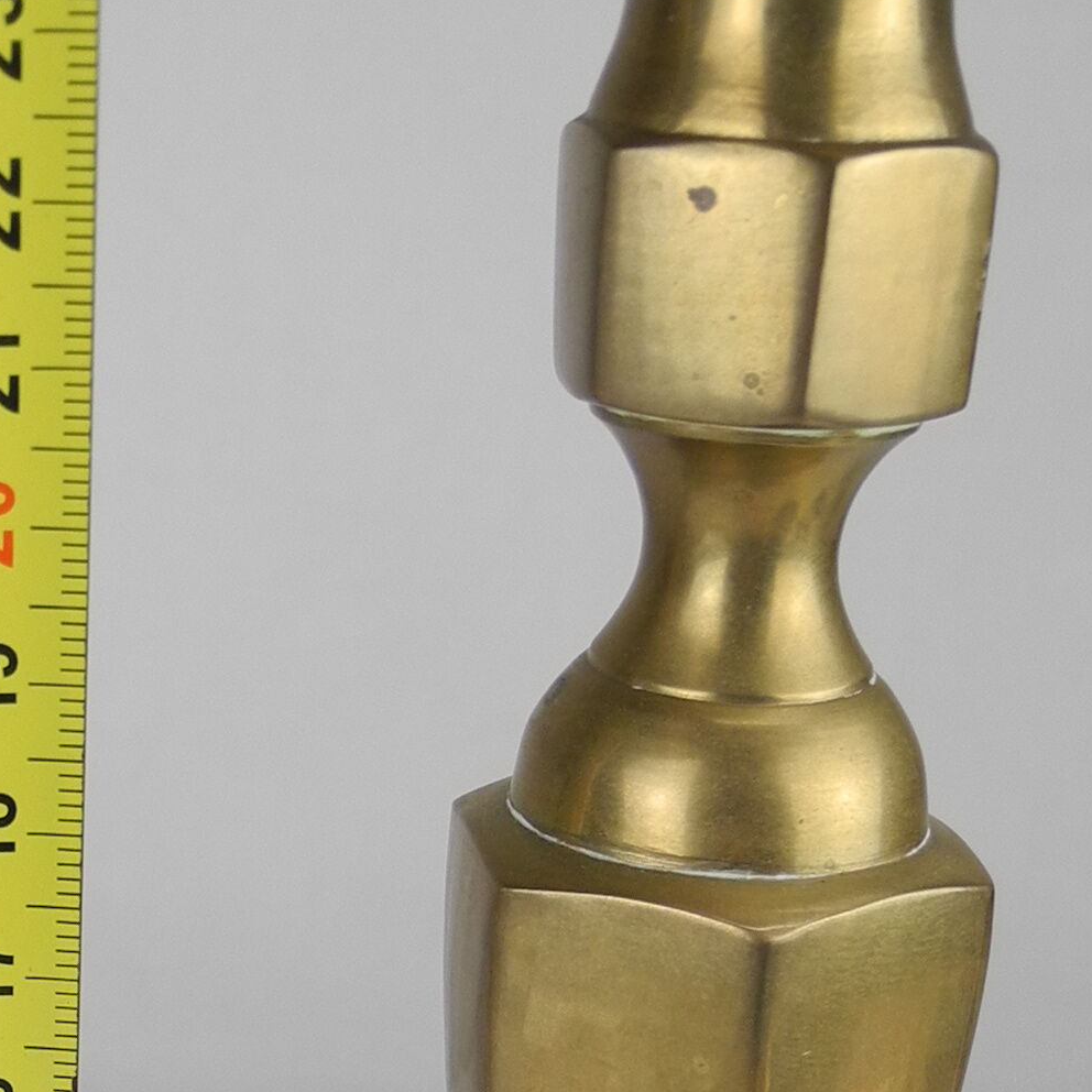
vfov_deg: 18.2
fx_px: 3248
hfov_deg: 18.4
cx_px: -76
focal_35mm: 91
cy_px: 1270
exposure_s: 1/167
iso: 100
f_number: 2.8
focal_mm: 6
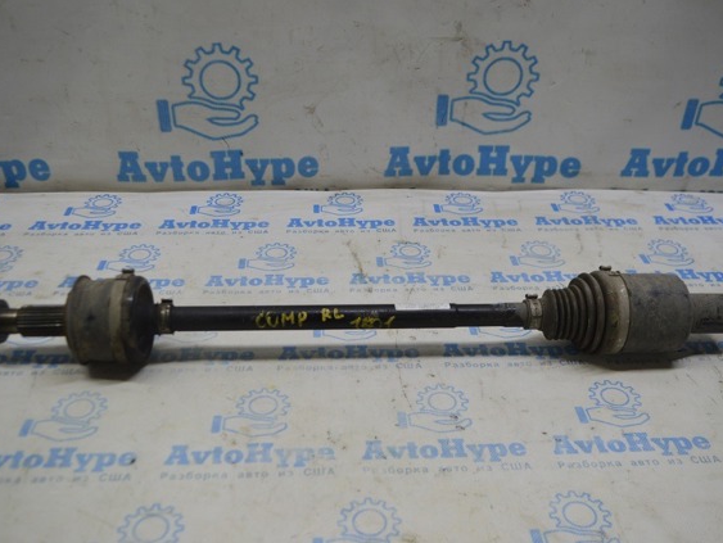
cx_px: 356
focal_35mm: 36
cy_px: 272
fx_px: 752
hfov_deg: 51.3
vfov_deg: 39.7
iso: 400
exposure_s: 1/80
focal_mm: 22
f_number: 4.5
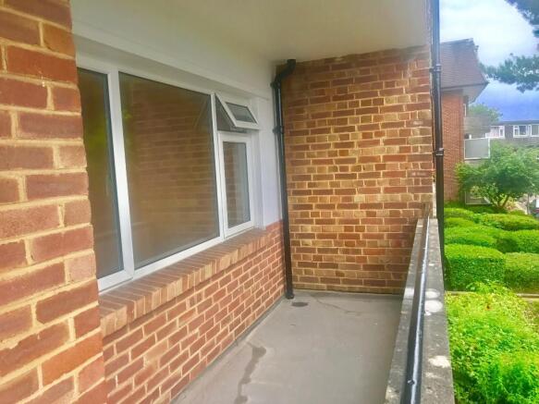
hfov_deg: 63.5
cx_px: 270
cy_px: 202
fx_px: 436
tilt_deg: -4.1
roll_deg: +3.5
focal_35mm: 28
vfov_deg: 49.7
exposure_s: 1/50
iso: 25
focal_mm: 3.99
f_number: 1.8
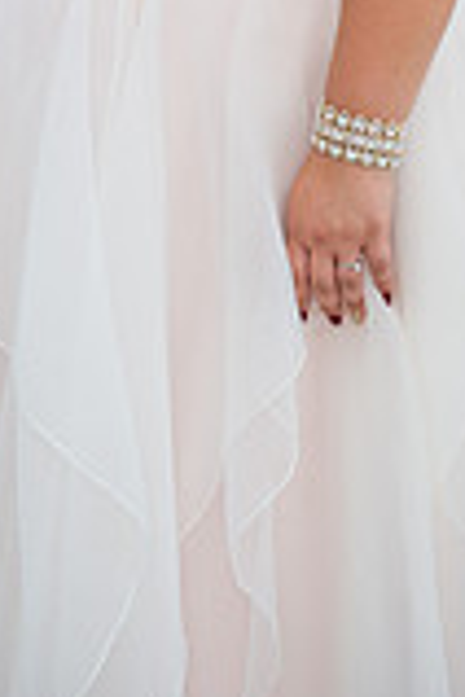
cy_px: -215
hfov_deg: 6.9
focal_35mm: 198
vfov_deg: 10.2
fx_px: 3836
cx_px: 204
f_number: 4.8
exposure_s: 1/180
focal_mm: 70
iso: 100
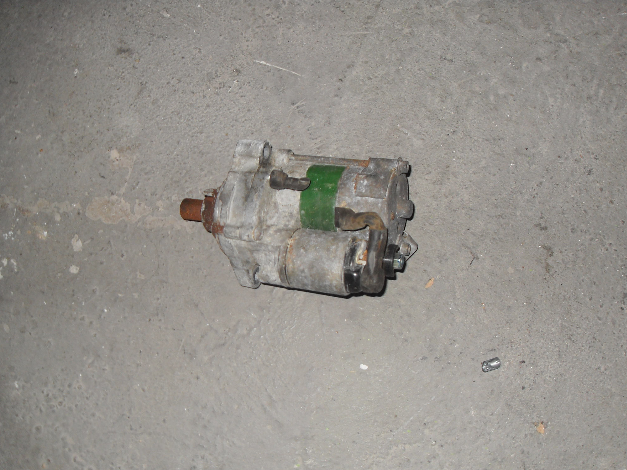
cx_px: 314
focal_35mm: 36
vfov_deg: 39.7
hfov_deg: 51.4
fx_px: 652
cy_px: 239
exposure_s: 1/45
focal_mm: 6.3
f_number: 2.8
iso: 100
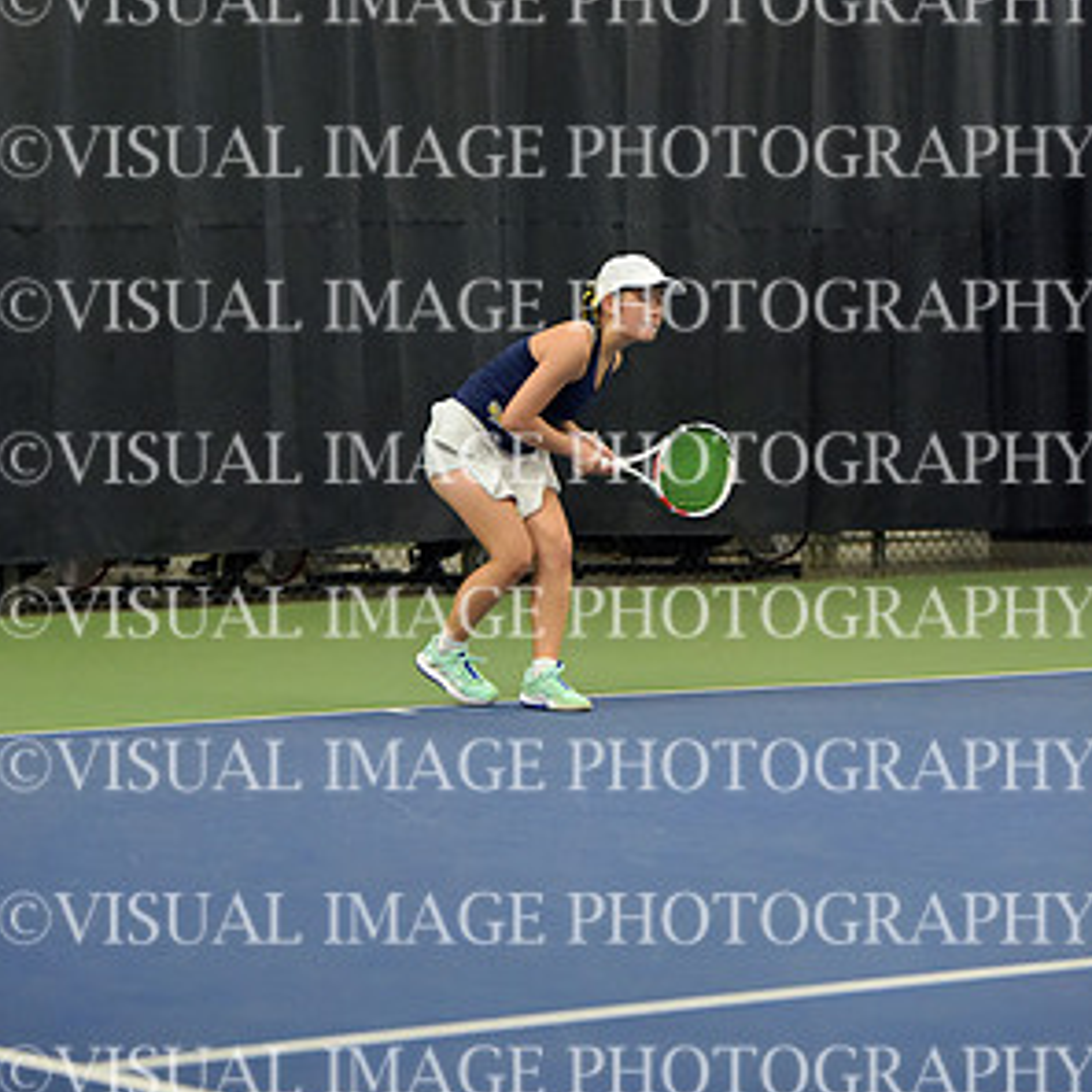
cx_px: 548
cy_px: 380
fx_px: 5068
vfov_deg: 12.3
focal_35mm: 142
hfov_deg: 12.3
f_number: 3.2
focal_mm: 110
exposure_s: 1/1600
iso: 12800
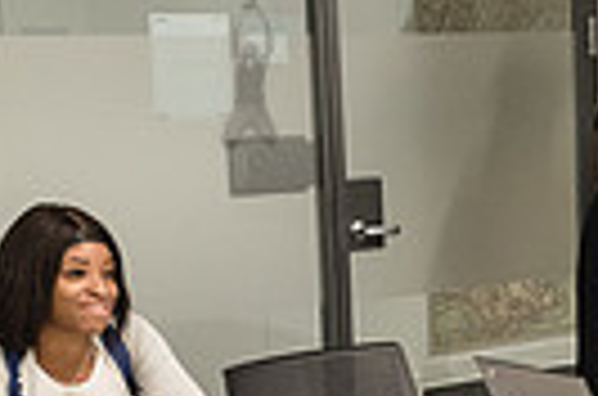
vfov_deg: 12.9
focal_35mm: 105
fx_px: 1740
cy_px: 286
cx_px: 827
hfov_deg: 17.9
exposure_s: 1/320
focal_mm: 24
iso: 2500
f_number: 4
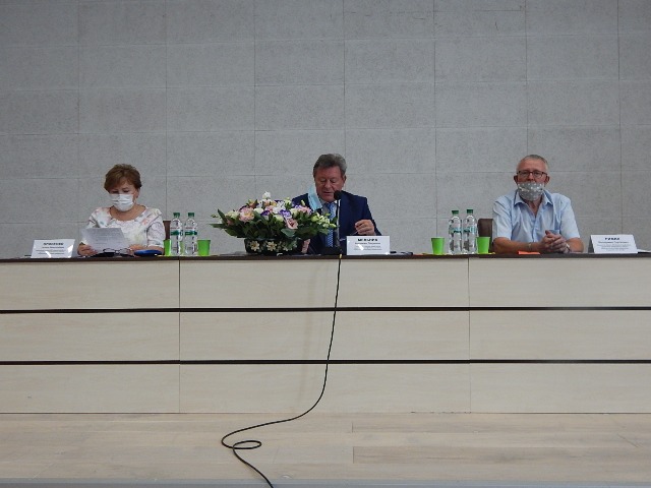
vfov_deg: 45.4
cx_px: 326
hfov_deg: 58.4
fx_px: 583
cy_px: 244
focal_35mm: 31
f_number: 3.2
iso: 320
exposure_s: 1/30
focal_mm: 5.6
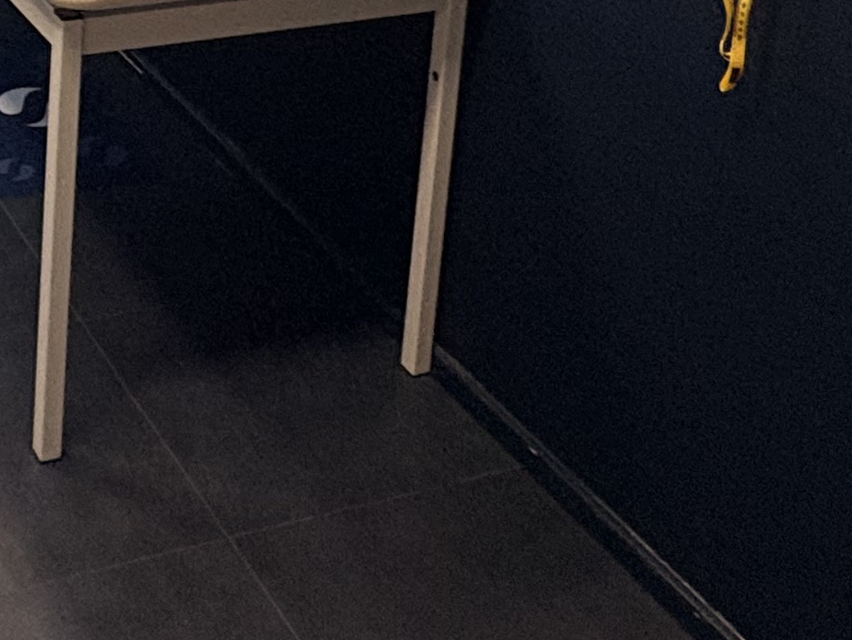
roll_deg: -2.2
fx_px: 1502
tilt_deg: -12.9
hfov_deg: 28.9
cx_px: -64
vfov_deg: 20.8
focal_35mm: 61
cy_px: -295
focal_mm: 2.22
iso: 320
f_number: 2.2
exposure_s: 1/100
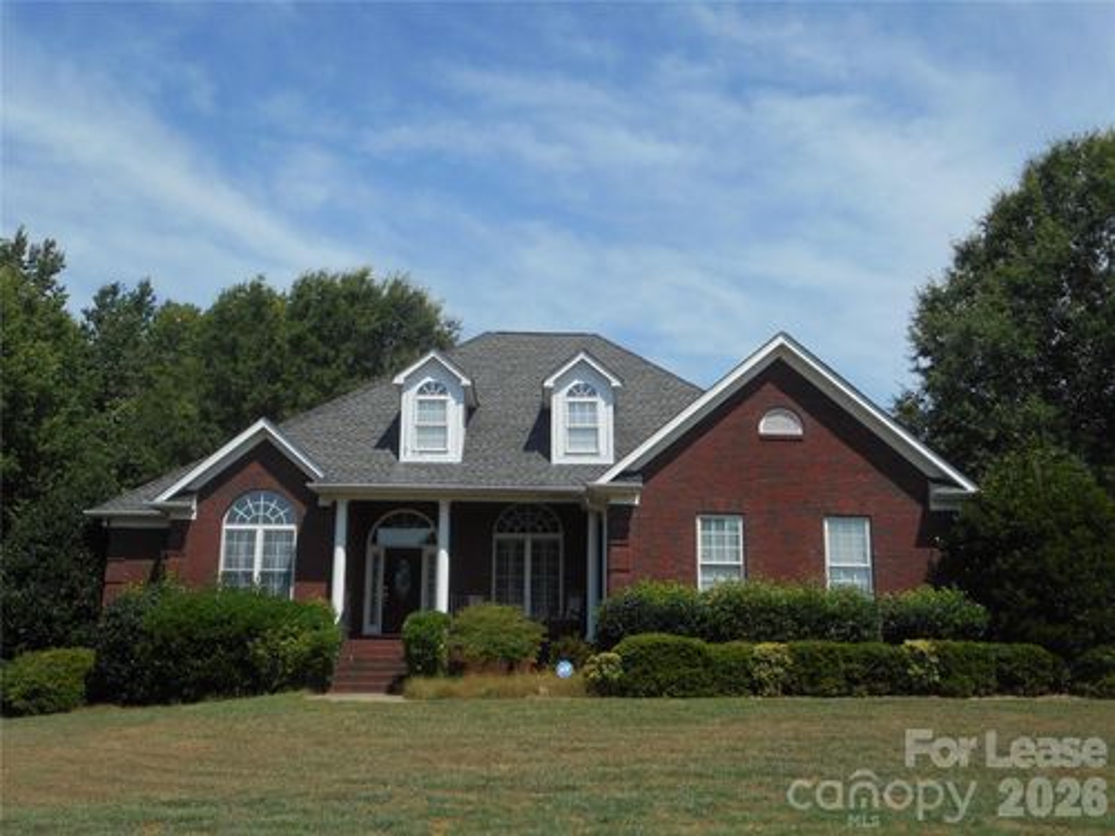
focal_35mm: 34
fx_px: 1095
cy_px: 418
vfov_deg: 41.8
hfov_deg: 54.0
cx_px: 558
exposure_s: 1/800
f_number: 4.2
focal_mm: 6
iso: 80
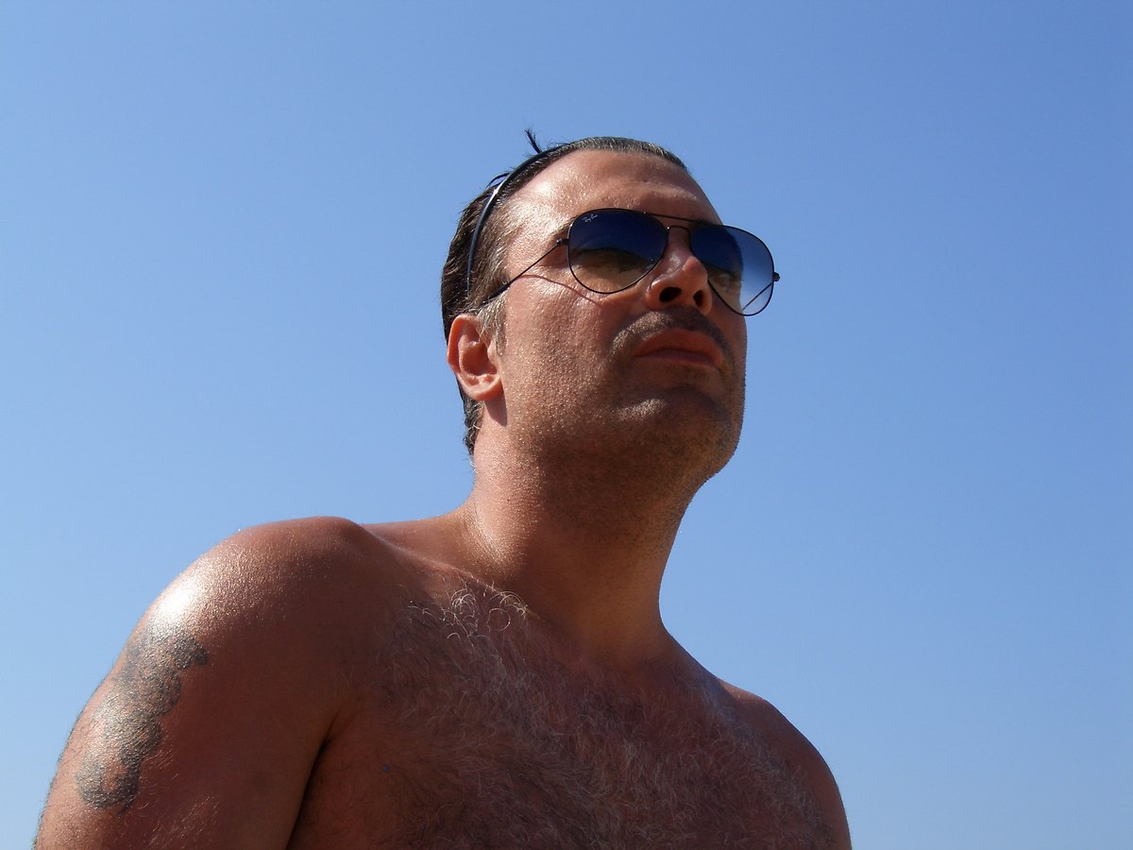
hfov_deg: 29.4
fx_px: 2160
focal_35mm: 66
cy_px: 425
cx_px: 566
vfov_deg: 22.3
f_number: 6.6
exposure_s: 1/500
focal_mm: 14.2
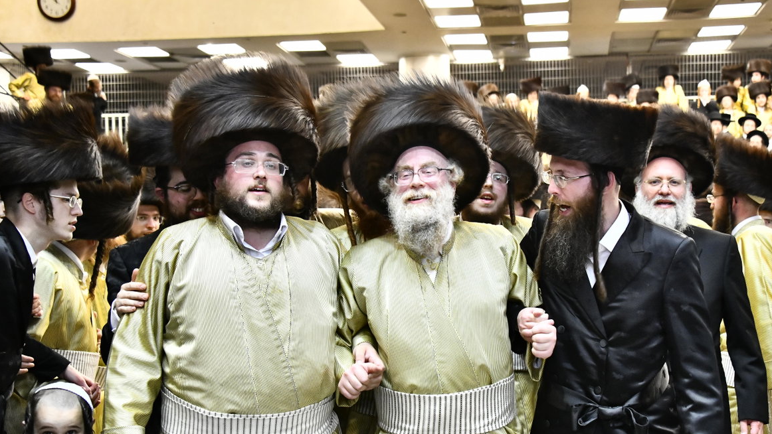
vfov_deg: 22.6
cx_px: 450
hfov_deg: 39.1
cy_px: 266
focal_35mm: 53
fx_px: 1085
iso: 4000
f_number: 5.6
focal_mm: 42
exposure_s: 1/250
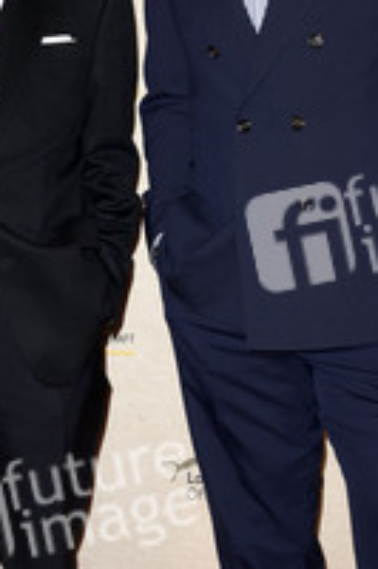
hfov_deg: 11.0
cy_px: 83
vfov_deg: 16.4
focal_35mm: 124
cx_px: 134
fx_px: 1956
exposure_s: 1/250
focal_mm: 62
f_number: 5.6
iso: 400
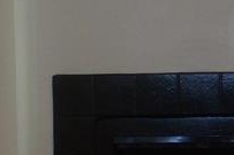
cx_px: -12
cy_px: 166
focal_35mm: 189
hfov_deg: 10.8
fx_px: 1227
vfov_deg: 7.2
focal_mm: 7.5
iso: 80
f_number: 2.8
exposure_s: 1/60
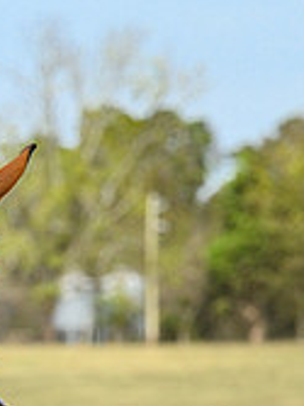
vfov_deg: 3.5
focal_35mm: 564
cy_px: 461
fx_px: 6613
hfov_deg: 2.6
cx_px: -229
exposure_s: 1/1000
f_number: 3.5
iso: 400
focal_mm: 120
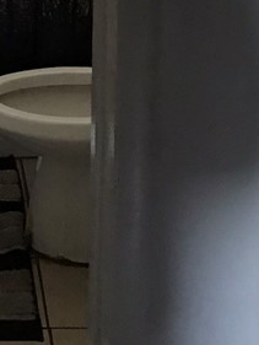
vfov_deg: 18.4
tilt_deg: -11.6
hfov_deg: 13.8
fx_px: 1017
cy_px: -55
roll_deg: +0.4
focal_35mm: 102
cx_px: -98
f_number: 1.8
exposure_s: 1/15
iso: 100
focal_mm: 3.99
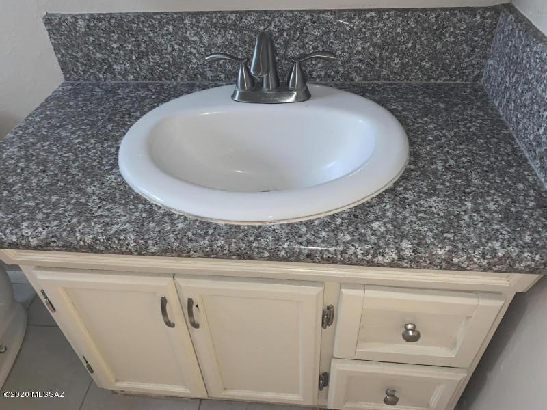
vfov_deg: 53.1
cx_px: 274
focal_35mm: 26
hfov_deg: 67.3
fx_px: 411
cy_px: 205
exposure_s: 1/4
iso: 50
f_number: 1.8
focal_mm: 4.25
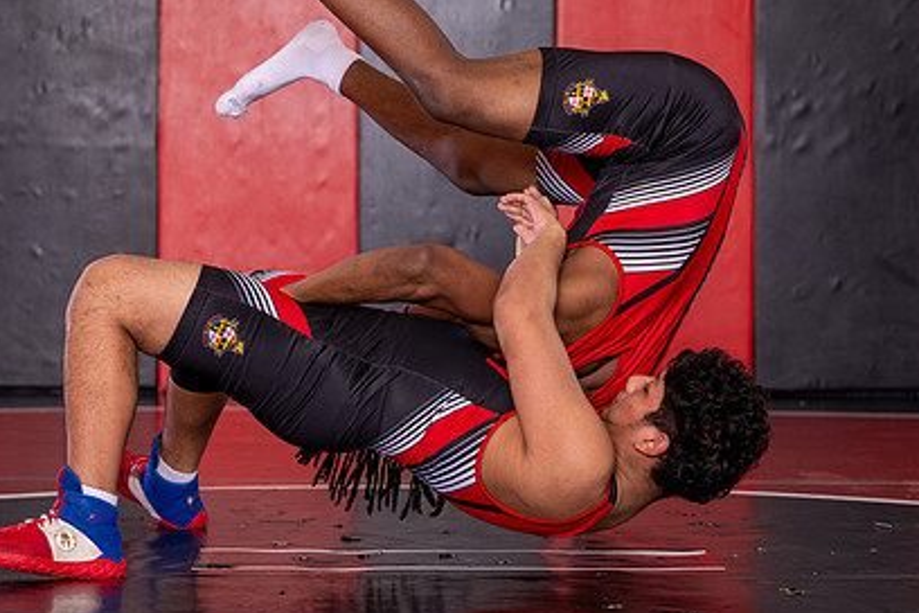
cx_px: 463
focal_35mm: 134
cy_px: 187
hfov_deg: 15.3
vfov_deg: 10.2
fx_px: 3420
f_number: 2.8
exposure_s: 1/160
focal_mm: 70
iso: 125
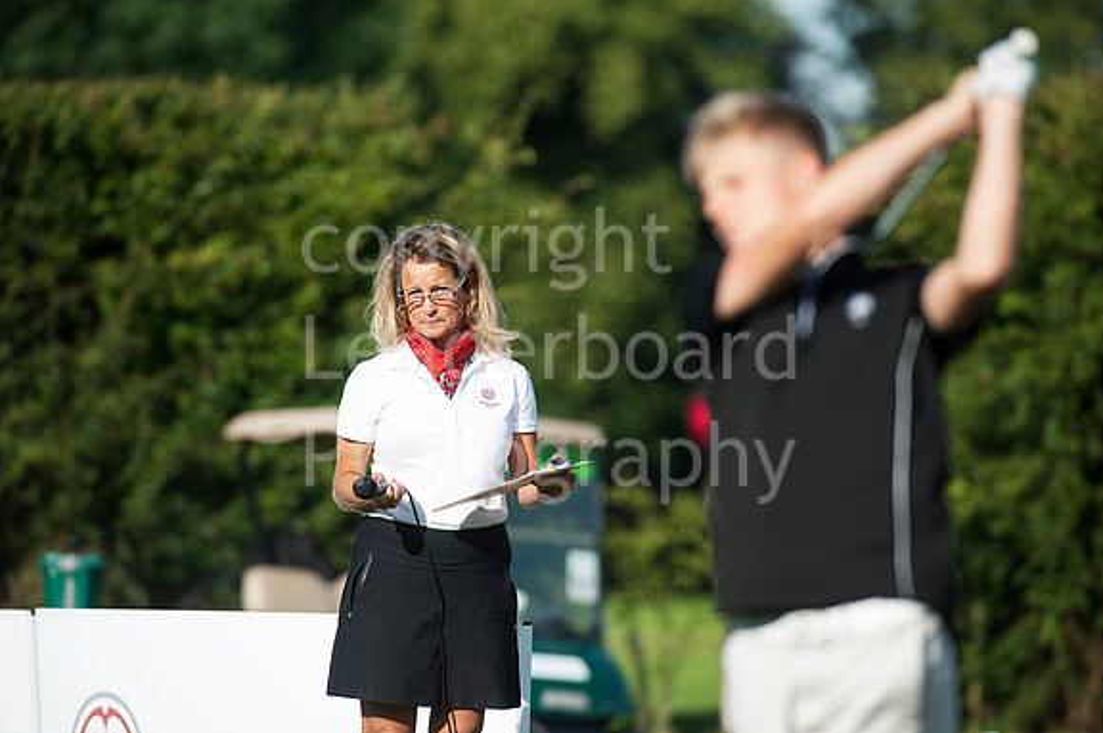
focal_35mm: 302
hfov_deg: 6.8
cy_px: 366
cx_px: 553
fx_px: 9245
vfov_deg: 4.5
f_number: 5.6
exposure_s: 1/1250
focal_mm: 300
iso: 200
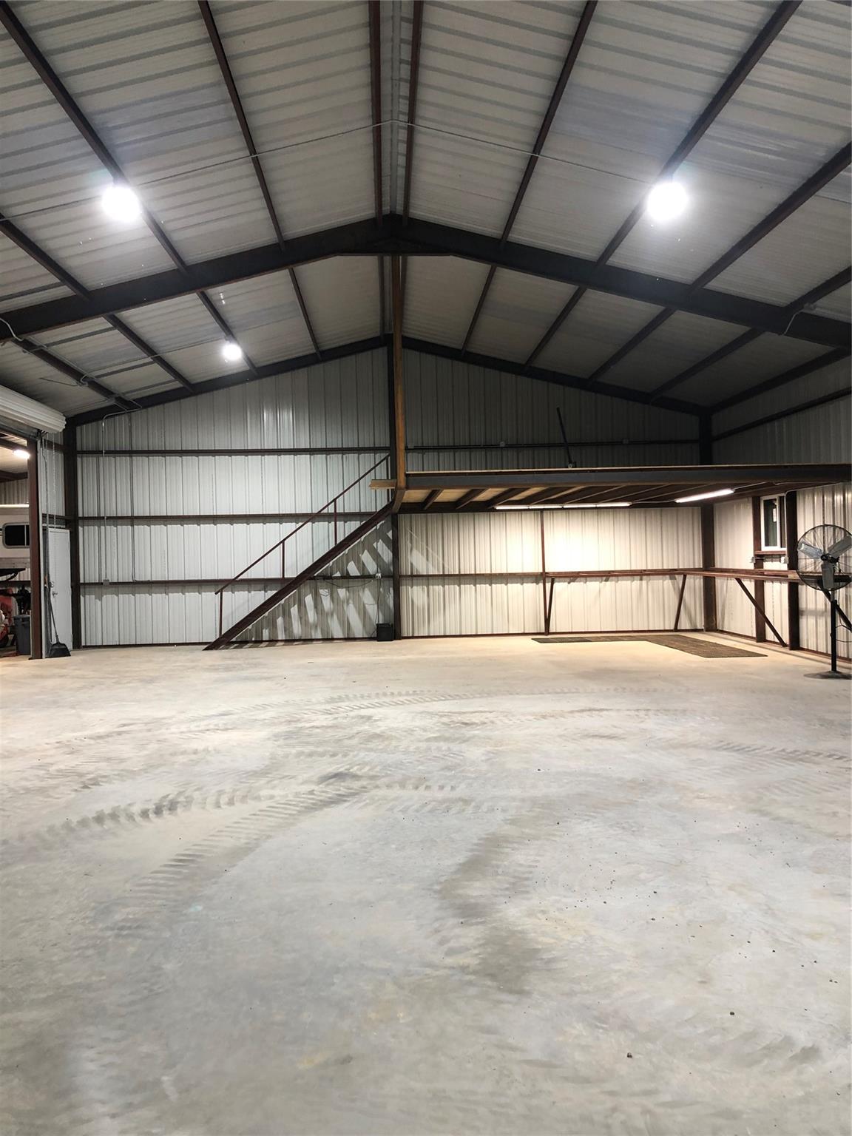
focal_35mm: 28
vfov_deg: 63.4
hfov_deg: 49.7
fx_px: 919
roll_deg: +0.7
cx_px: 426
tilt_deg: +1.2
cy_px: 568
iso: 40
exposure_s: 1/24
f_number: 1.8
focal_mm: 4
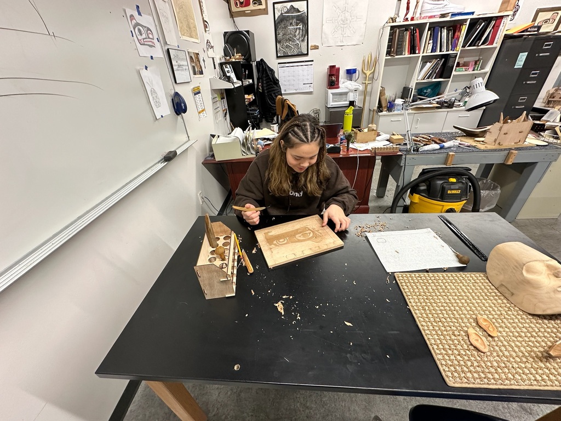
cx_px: 280
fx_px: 227
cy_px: 210
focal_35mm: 14
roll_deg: +4.8
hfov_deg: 102.1
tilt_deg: -34.0
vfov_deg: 85.7
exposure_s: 1/60
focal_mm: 2.22
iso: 200
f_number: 2.2
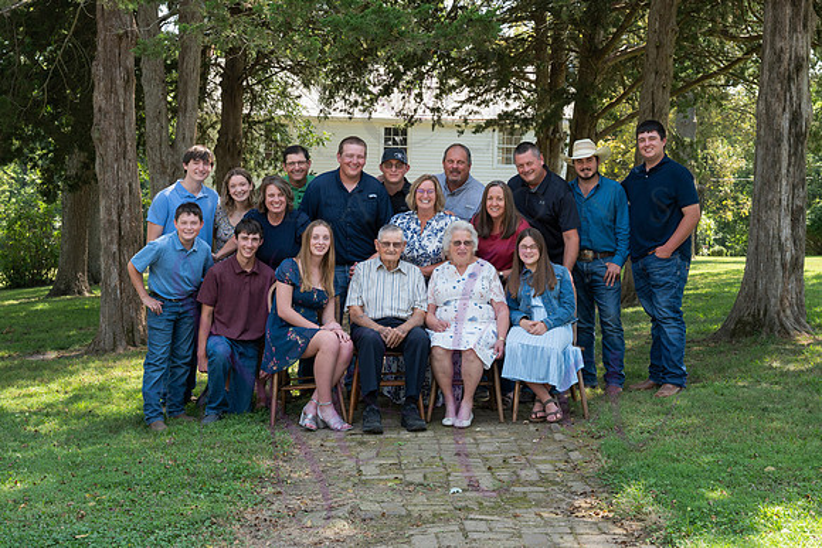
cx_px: 411
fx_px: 1119
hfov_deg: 40.3
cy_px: 274
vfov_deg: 27.5
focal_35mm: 49
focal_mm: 49
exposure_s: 1/160
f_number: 8
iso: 400
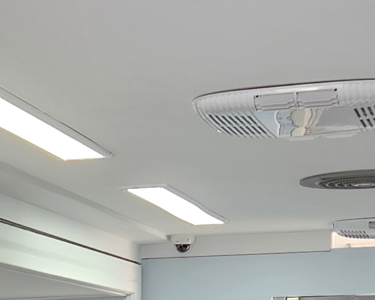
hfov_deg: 14.3
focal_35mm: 131
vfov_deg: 10.9
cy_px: 569
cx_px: -48
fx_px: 1454
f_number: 1.8
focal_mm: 5.4
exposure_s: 1/180
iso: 125
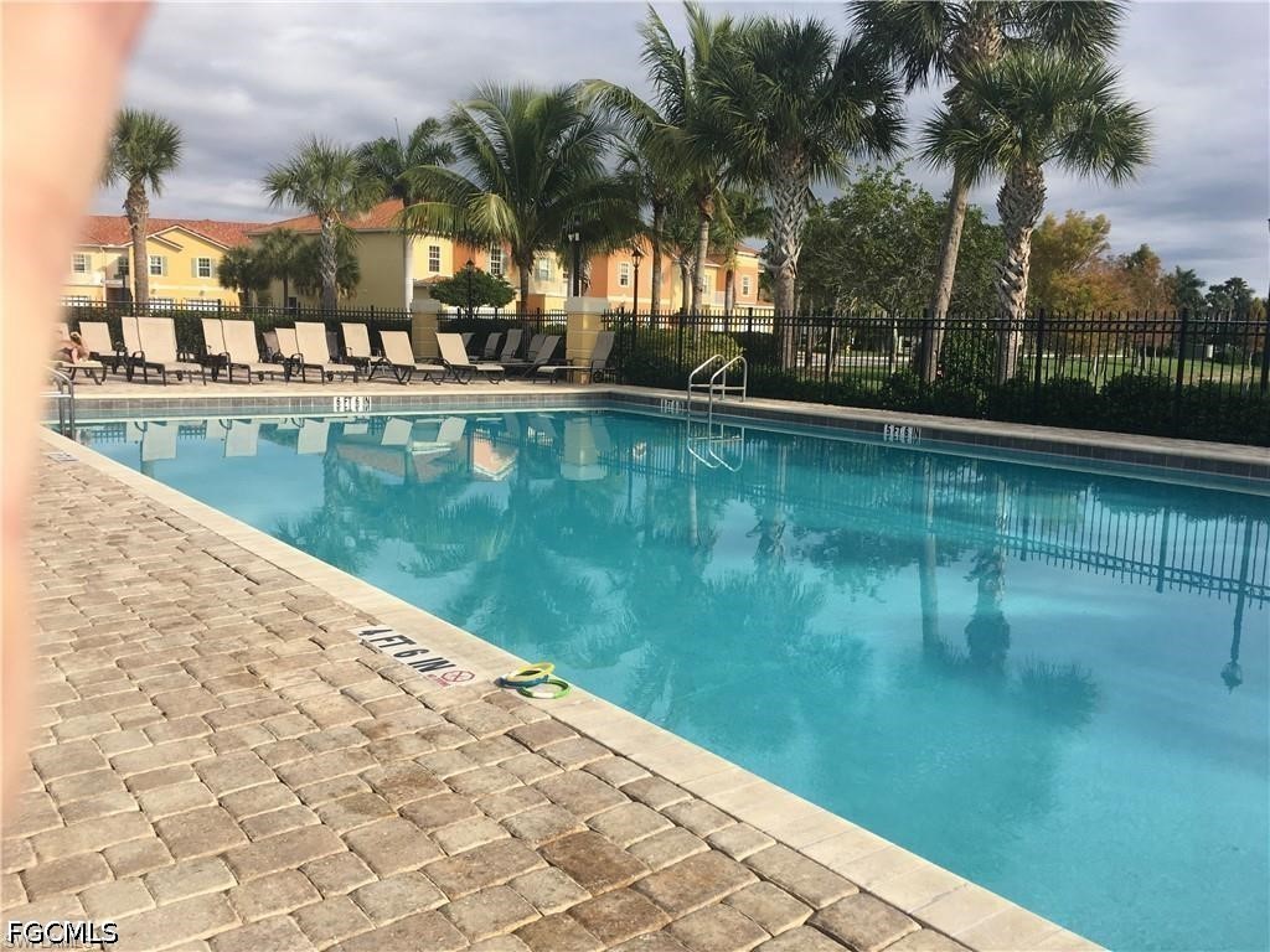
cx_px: 635
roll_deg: -2.1
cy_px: 476
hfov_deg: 61.7
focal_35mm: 29
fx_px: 1064
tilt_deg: -7.2
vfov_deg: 48.2
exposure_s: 1/1261
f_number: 2.2
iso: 25
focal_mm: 4.15
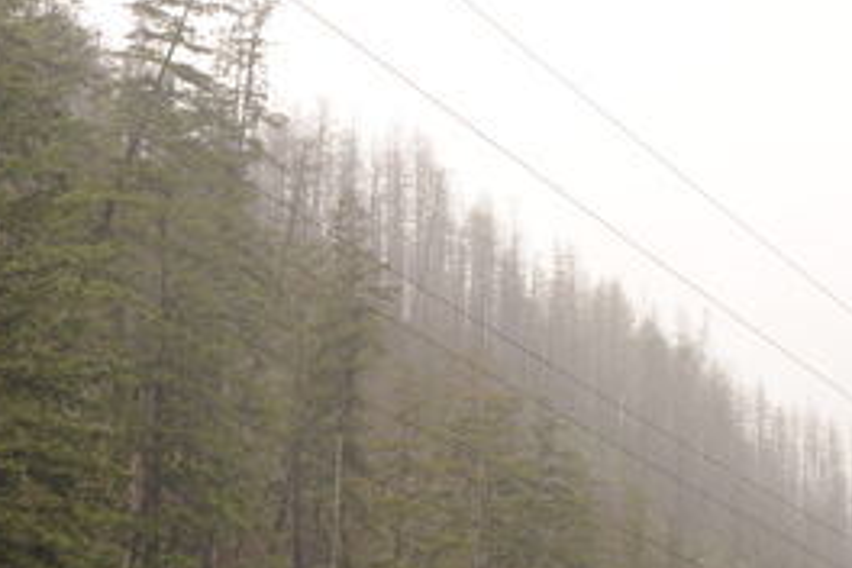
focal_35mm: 106
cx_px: 110
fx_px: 2508
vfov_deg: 12.4
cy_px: 820
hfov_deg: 19.0
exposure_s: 1/160
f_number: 6.3
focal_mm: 35
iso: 250
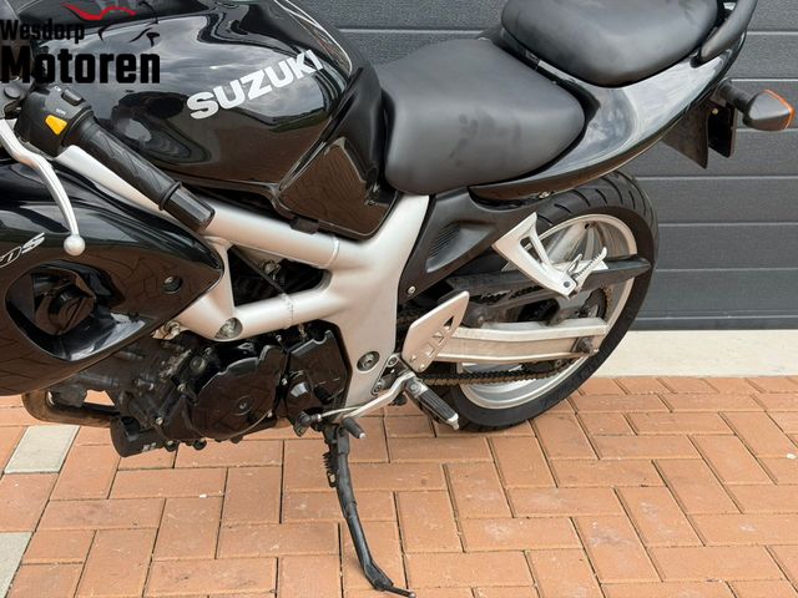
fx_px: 1107
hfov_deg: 39.7
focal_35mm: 48
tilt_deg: -17.4
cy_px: 299
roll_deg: +0.9
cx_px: 399
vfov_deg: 30.3
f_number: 1.78
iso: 80
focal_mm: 6.76
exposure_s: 1/865
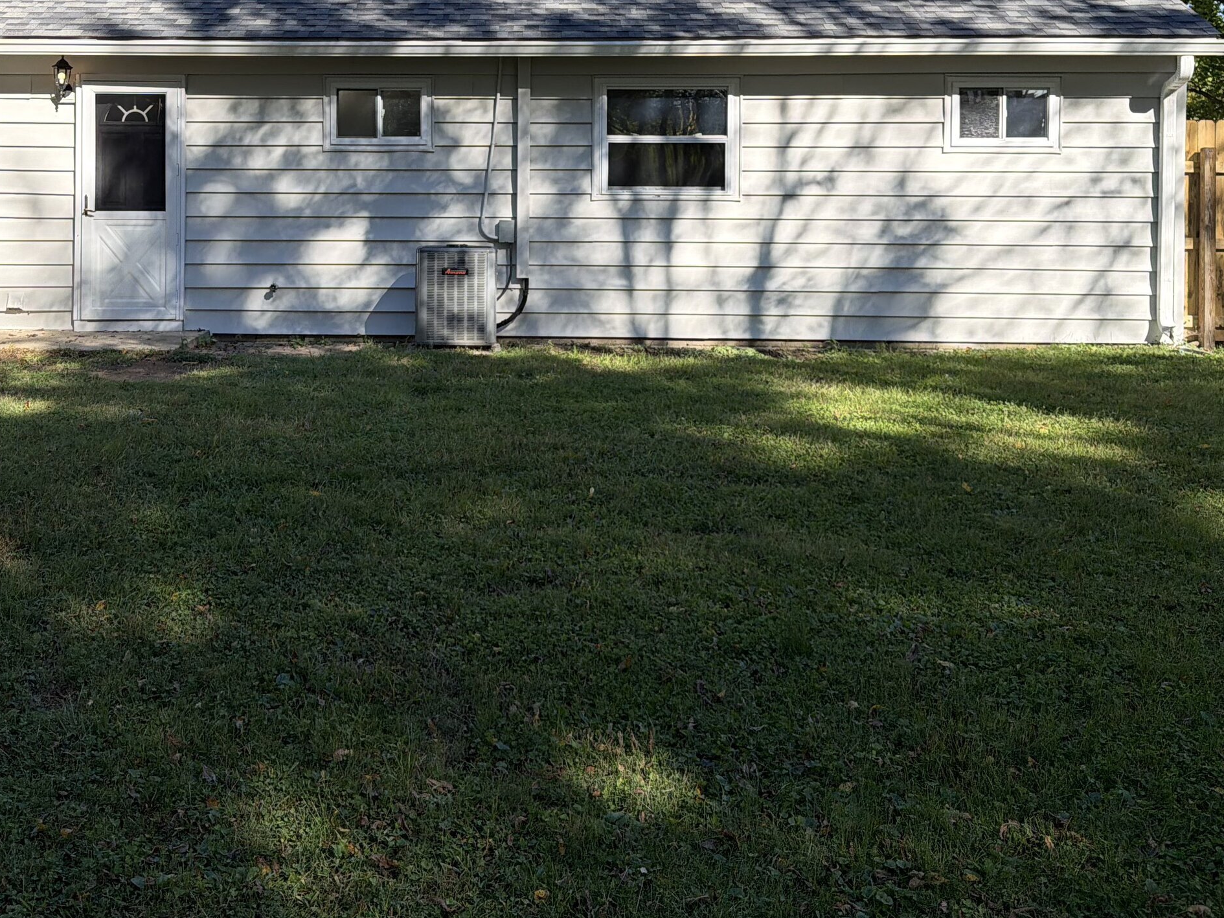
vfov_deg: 35.6
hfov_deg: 47.4
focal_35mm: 39
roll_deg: +0.2
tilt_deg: -0.7
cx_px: 458
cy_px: 186
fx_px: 1379
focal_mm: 6.76
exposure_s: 1/2000
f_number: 1.78
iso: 80
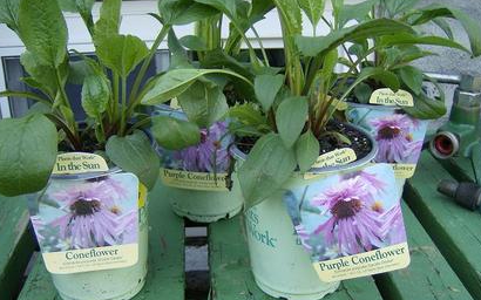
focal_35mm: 41
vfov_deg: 31.2
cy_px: 146
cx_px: 239
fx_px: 537
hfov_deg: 48.2
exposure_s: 1/115
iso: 100
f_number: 2.8
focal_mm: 6
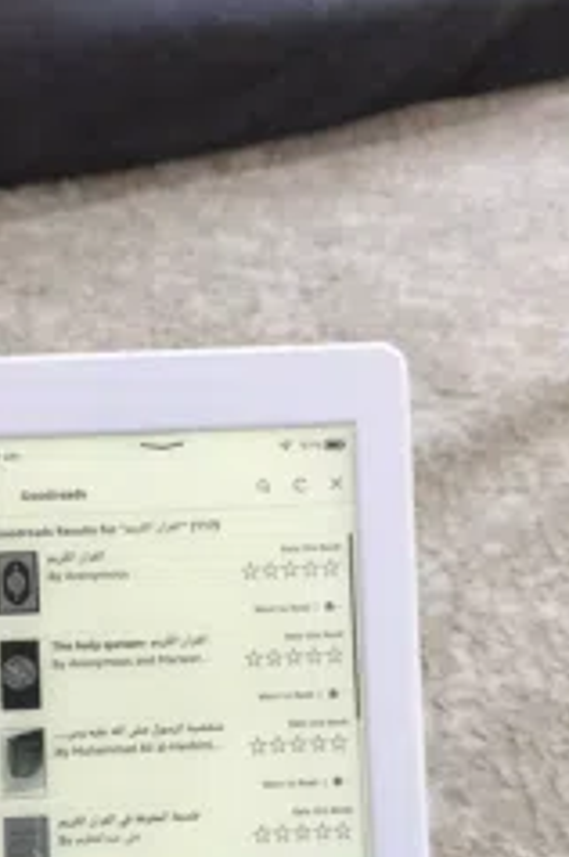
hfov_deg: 27.3
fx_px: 1165
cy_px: 673
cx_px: 205
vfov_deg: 39.0
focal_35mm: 49
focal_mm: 3.99
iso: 40
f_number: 1.8
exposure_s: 1/24
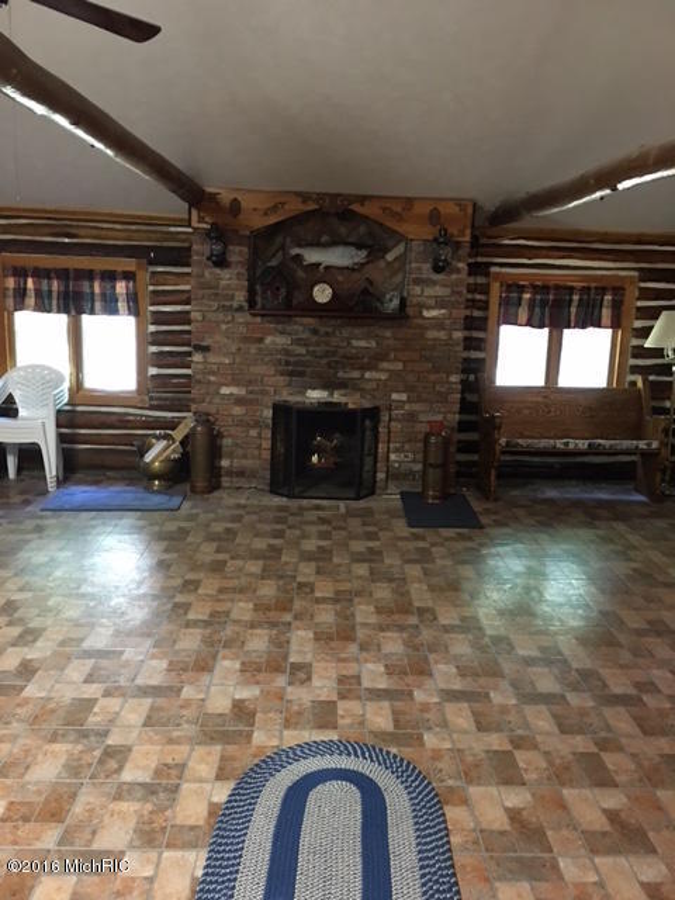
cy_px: 450
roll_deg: -2.4
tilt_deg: -13.1
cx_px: 338
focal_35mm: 29
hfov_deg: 48.2
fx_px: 754
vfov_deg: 61.7
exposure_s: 1/4
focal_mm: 4.15
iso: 80
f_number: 2.2
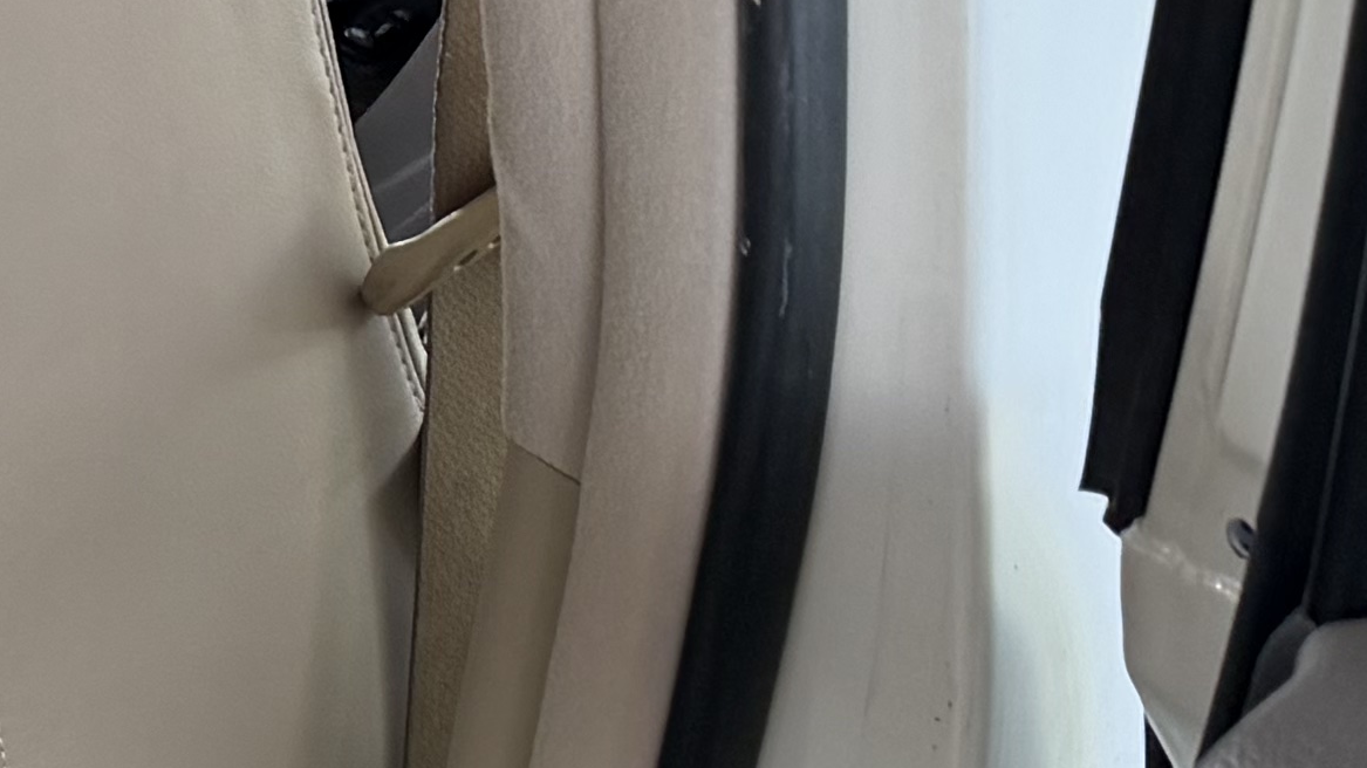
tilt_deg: -27.7
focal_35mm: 128
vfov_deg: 9.5
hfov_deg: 14.2
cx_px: -1330
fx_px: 4639
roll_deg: -1.4
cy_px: 508
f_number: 1.78
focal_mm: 6.76
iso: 100
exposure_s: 1/130
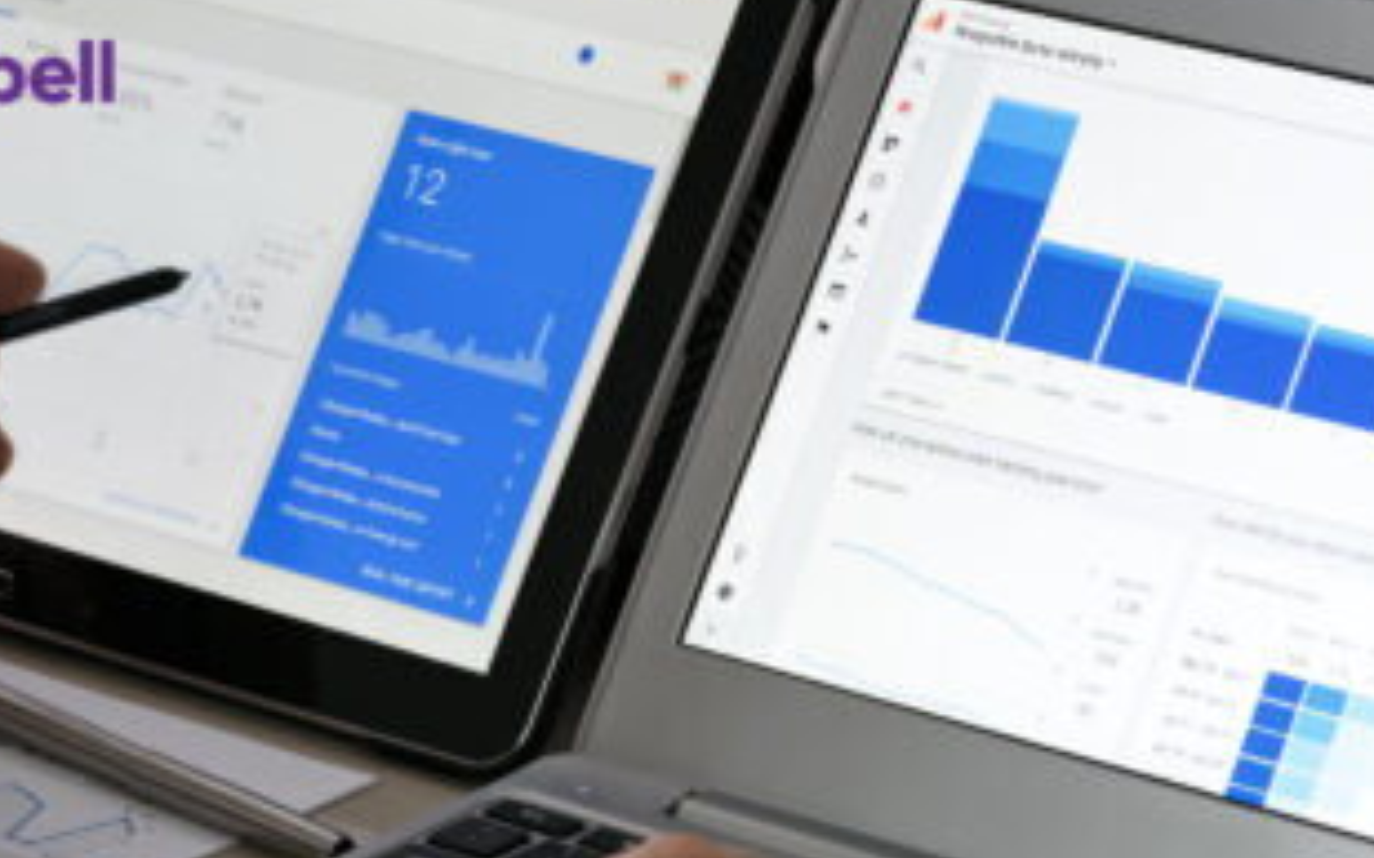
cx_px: 540
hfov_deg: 14.5
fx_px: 5391
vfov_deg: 9.1
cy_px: 558
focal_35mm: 144
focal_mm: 110
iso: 500
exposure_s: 1/3
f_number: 11
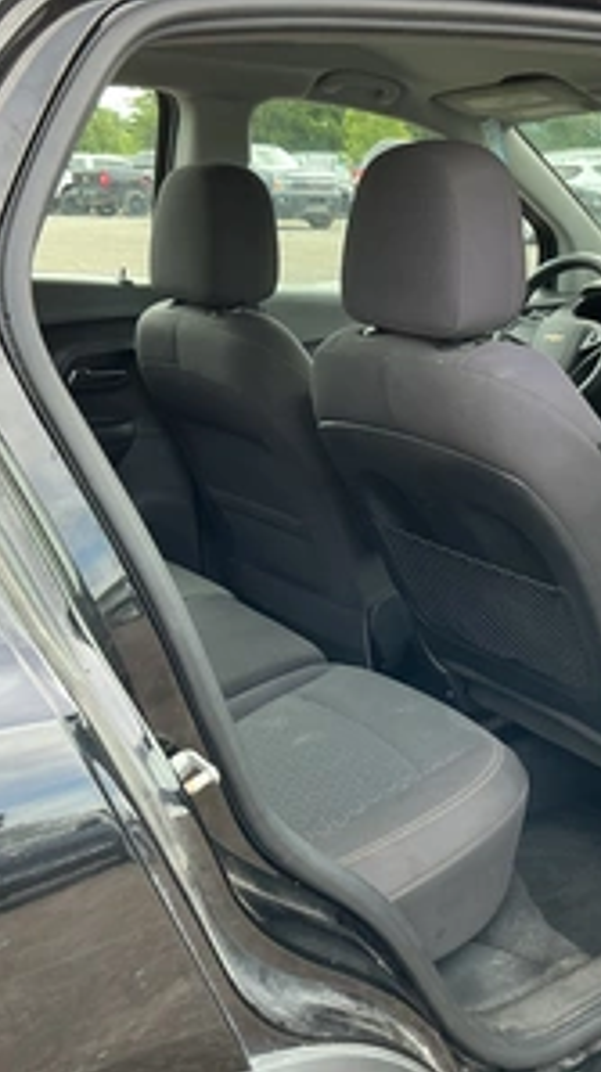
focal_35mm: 41
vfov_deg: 49.4
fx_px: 1165
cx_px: 446
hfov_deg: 28.5
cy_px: 536
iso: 32
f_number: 1.8
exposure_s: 1/122
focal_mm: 3
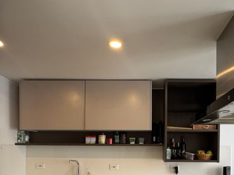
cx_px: 140
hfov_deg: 68.8
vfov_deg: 49.7
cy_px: 152
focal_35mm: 25
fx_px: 169
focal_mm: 2.22
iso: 320
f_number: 2.2
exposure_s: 1/82
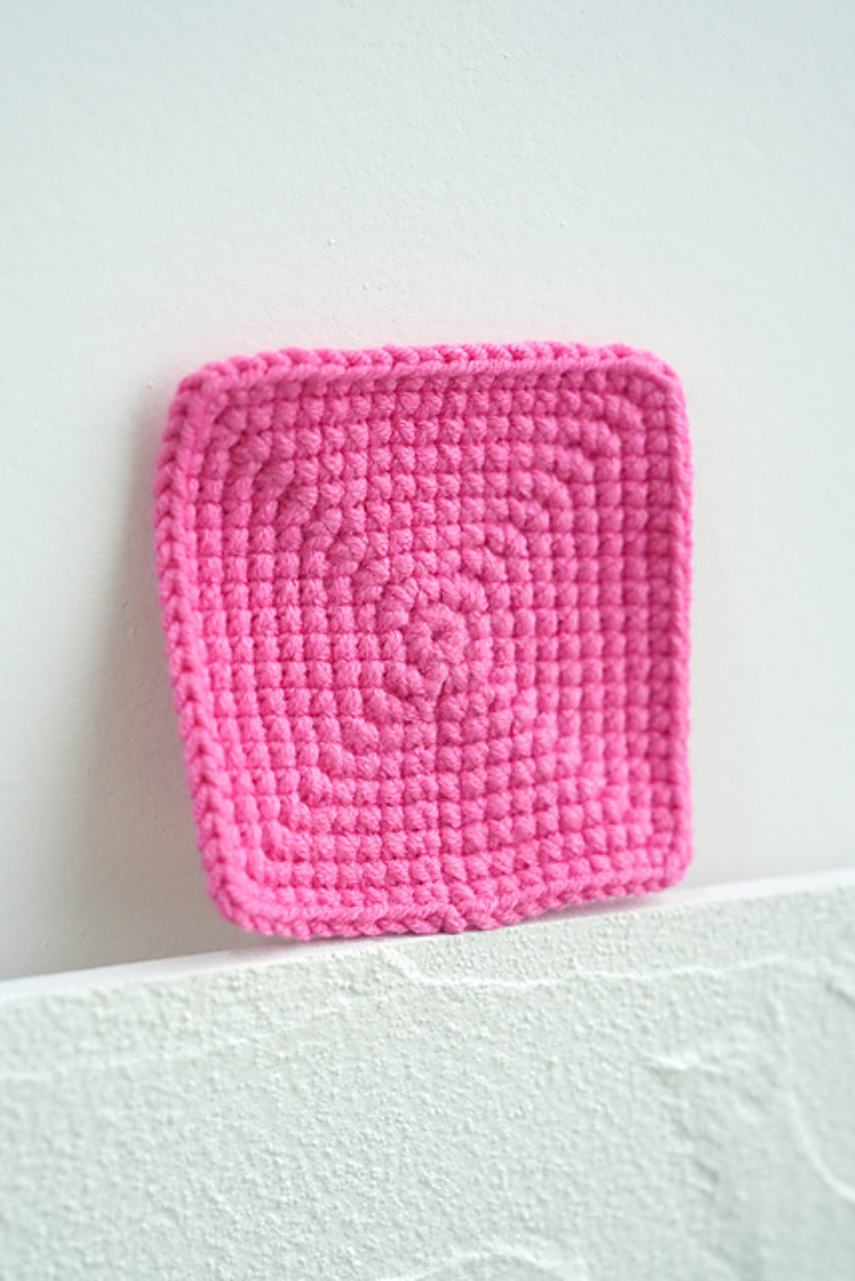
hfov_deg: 19.5
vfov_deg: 28.8
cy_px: 640
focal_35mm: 70
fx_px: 2492
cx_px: 428
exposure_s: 1/320
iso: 3200
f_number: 5.6
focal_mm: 70
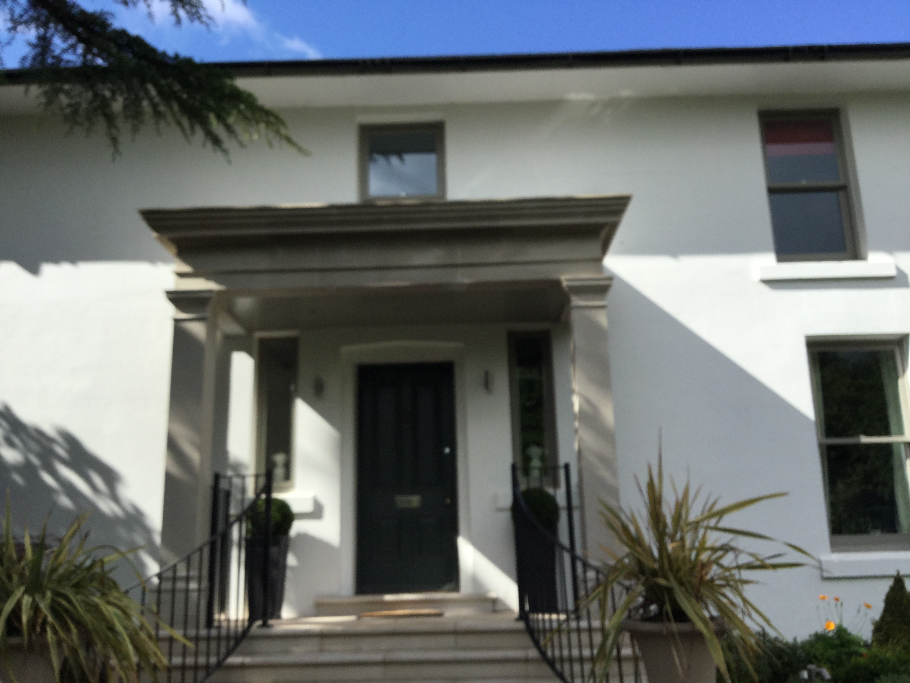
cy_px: 342
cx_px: 455
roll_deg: -0.1
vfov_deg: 45.4
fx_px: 815
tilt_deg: +9.4
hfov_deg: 58.4
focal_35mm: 31
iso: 25
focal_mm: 3.3
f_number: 2.4
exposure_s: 1/916
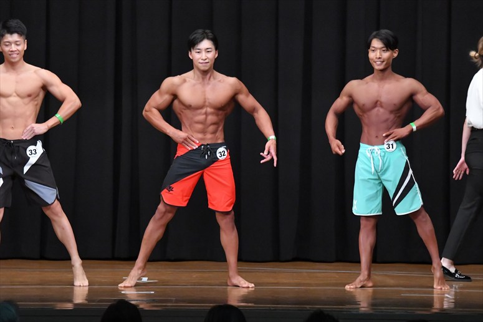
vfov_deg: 6.1
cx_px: 242
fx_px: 3017
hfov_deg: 9.2
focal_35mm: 225
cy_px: 161
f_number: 5.6
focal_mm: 150
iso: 8000
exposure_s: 1/400
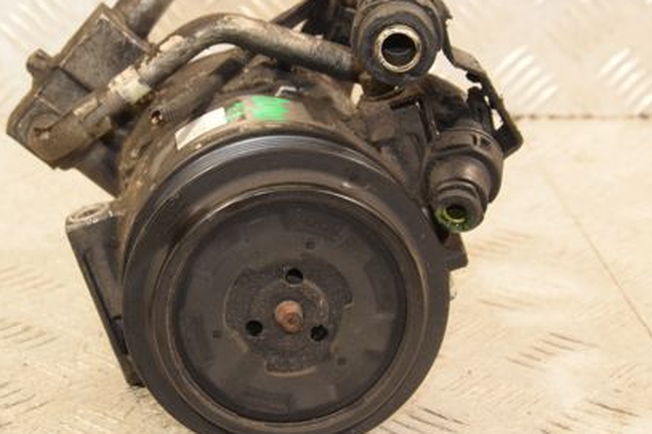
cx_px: 252
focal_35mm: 99
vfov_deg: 13.8
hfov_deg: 20.6
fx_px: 1792
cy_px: 207
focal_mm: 42
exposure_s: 1/100
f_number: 6.3
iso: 1600
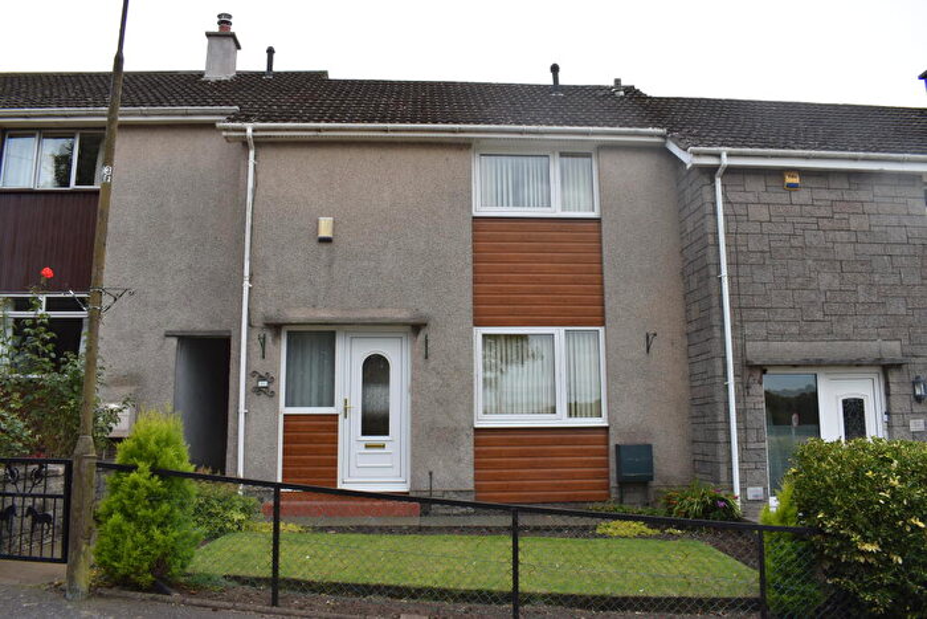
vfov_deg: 47.9
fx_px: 695
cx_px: 464
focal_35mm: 27
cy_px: 310
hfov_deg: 67.4
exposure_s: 1/250
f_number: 8
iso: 180
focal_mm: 18
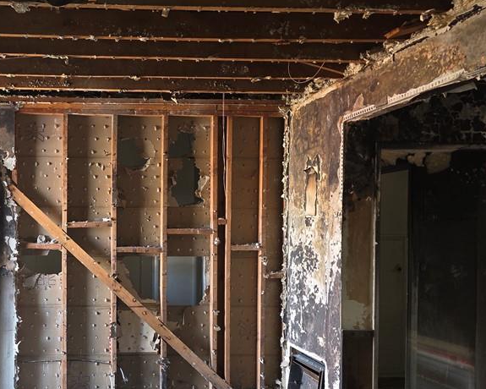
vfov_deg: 37.1
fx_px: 575
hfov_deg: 43.2
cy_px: 242
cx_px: 82
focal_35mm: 40
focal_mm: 6.3
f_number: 1.7
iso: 100
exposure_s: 1/24
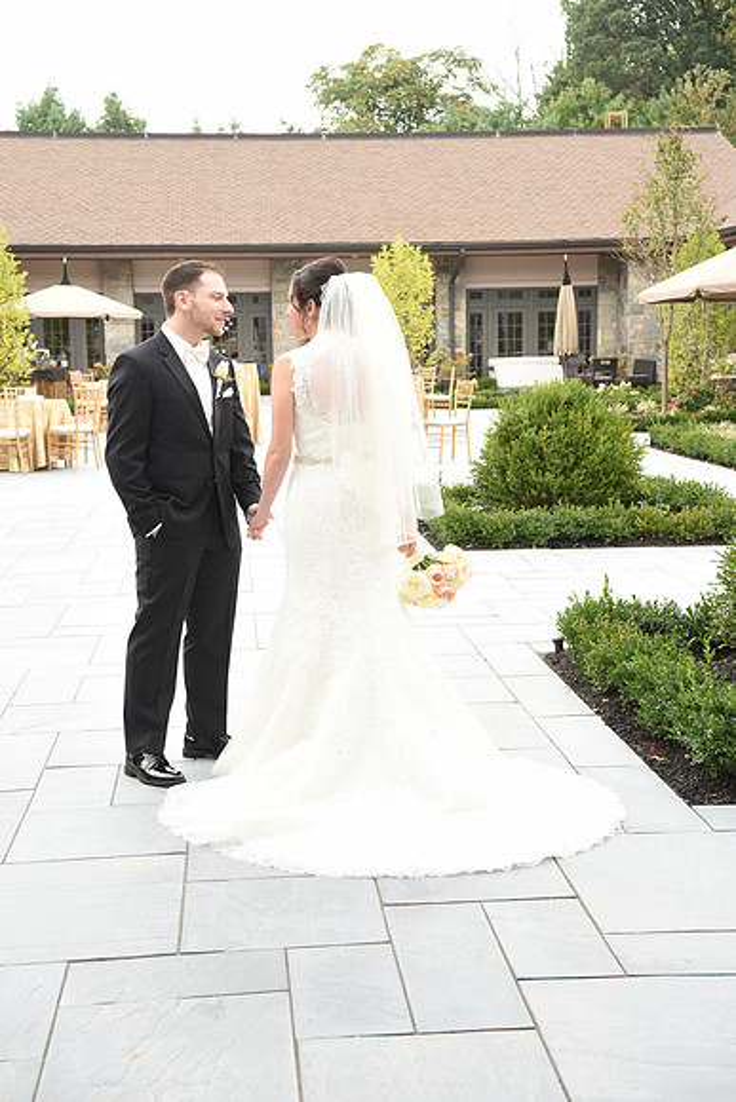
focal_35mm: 55
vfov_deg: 36.2
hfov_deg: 24.6
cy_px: 551
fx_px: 1686
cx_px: 368
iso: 1000
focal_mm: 55
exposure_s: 1/160
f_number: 9
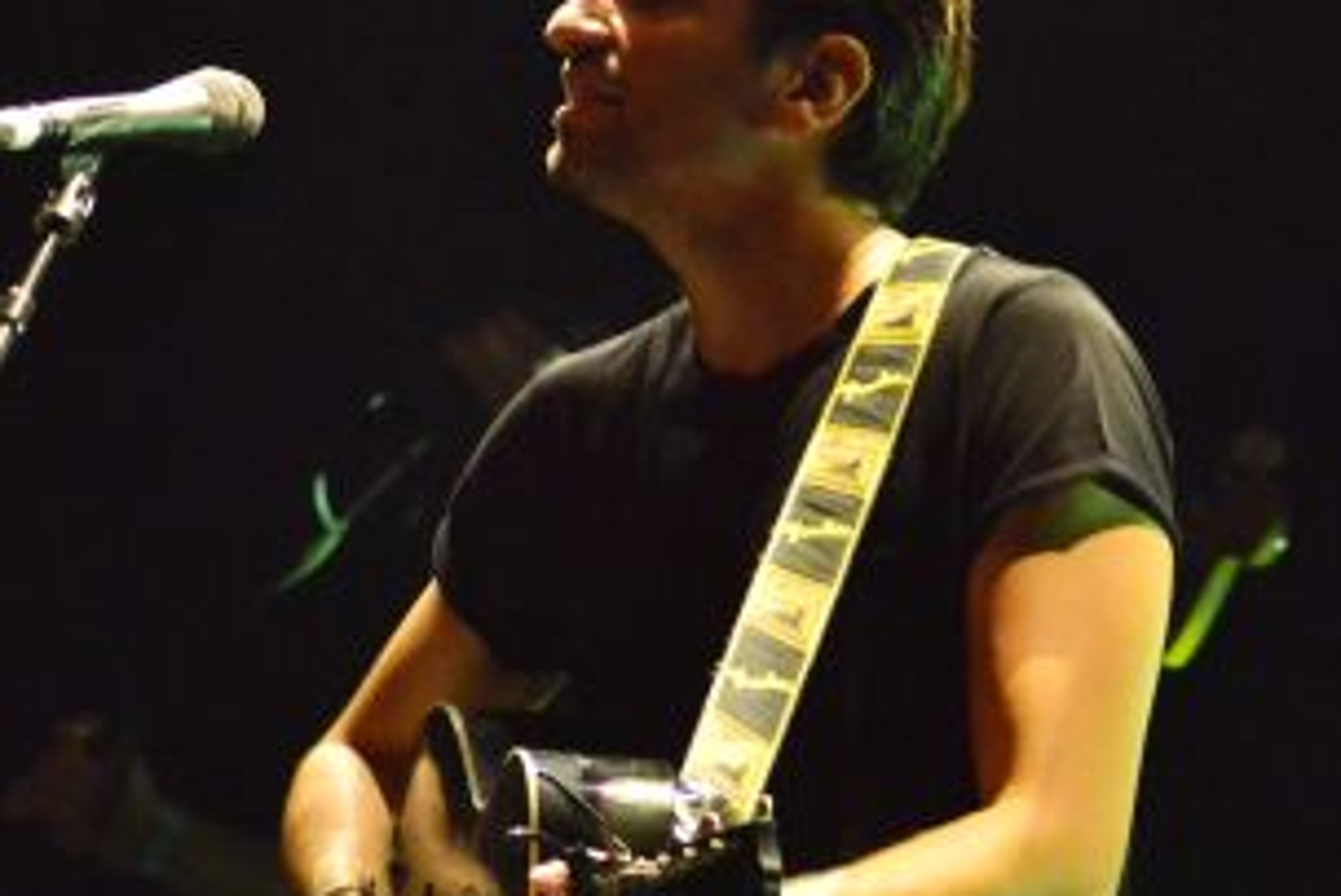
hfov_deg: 4.3
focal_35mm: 476
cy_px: 523
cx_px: 670
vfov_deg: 2.9
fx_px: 17739
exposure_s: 1/250
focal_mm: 210
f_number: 8
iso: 6400
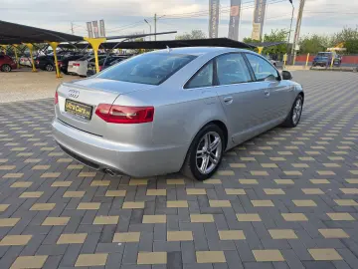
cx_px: 179
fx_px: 238
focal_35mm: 23
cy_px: 134
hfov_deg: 73.9
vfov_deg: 58.9
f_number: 1.7
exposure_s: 1/100
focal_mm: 6.25
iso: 16
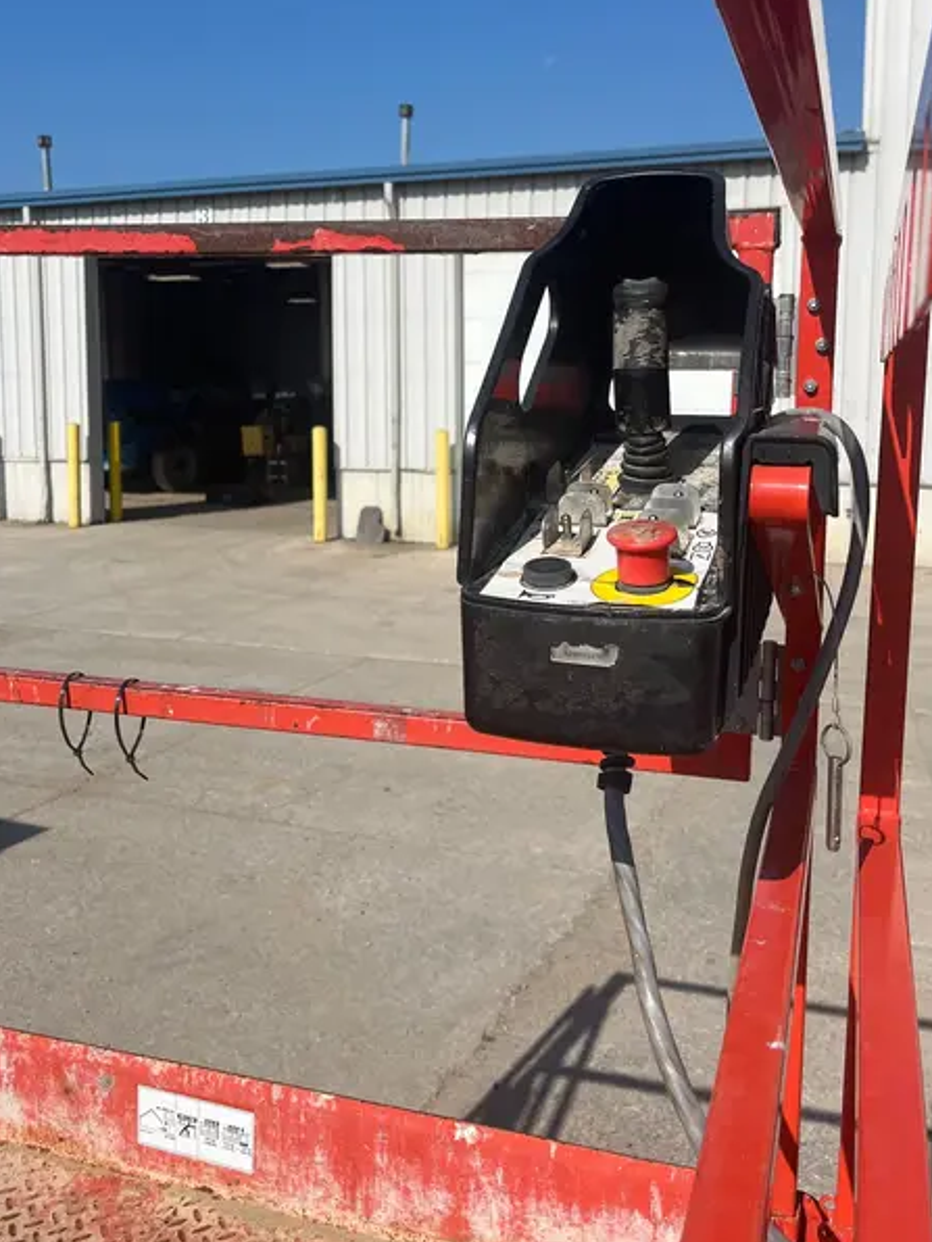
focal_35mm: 32
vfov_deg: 56.4
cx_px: 513
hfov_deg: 44.1
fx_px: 1149
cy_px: 497
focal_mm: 5.1
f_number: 1.6
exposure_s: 1/5319
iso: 50
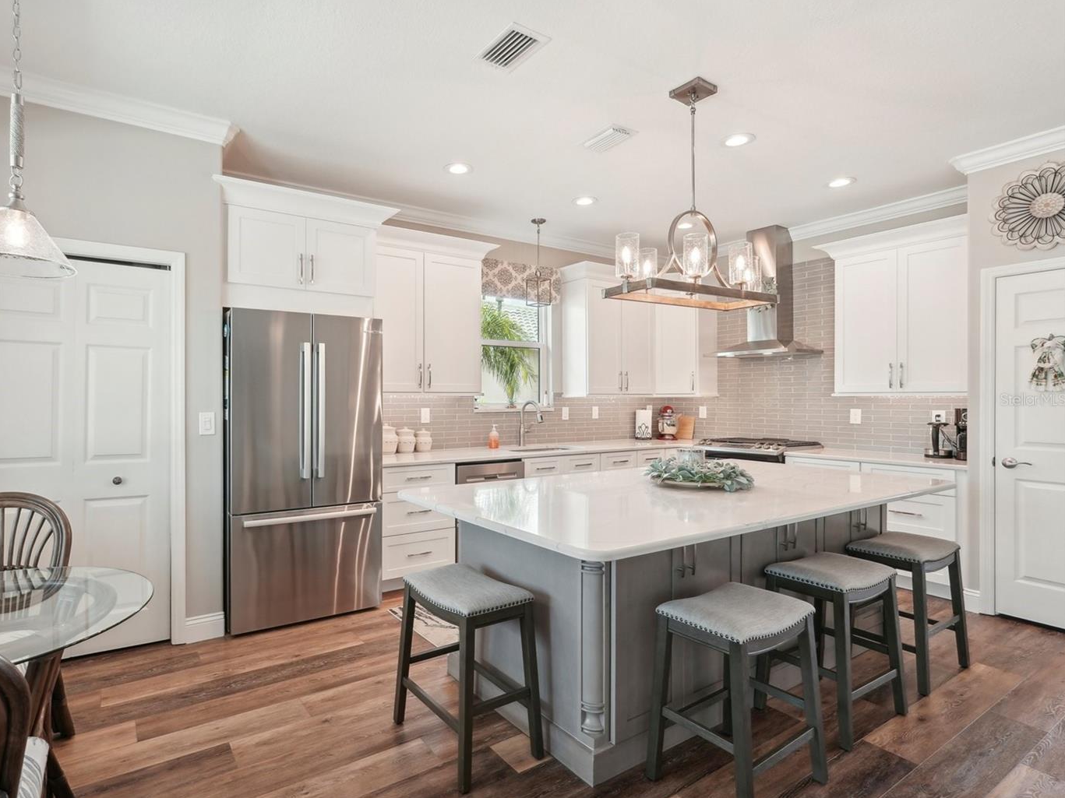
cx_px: 446
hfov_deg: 87.0
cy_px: 399
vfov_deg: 71.6
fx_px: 554
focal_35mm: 18
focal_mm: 16
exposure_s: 1/25
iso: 400
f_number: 8
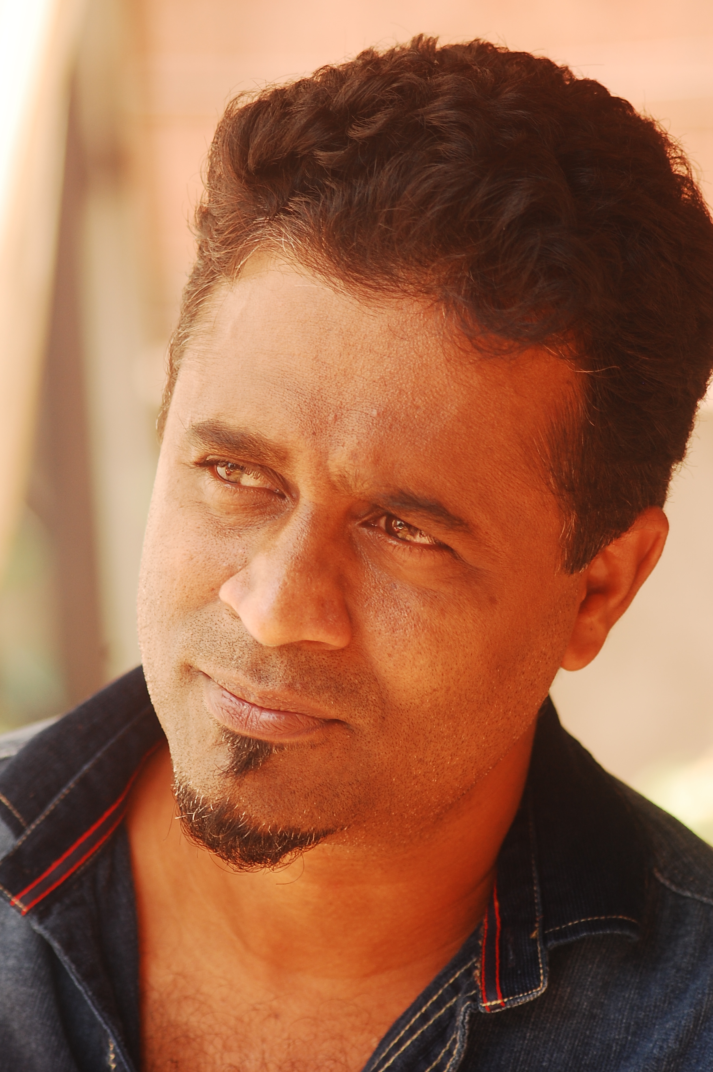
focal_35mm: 166
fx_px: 4941
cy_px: 481
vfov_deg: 12.4
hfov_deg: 8.3
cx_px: 331
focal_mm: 100
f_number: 4.2
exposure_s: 1/160
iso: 200
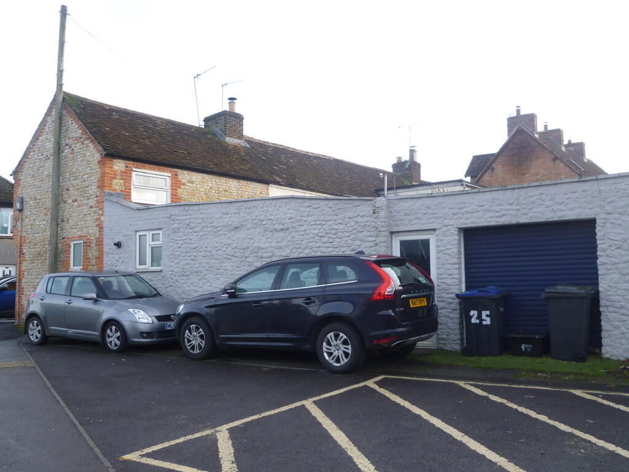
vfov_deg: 41.8
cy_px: 236
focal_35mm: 34
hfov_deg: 54.0
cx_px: 314
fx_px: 618
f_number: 3.2
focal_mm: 6.1
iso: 80
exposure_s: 1/125
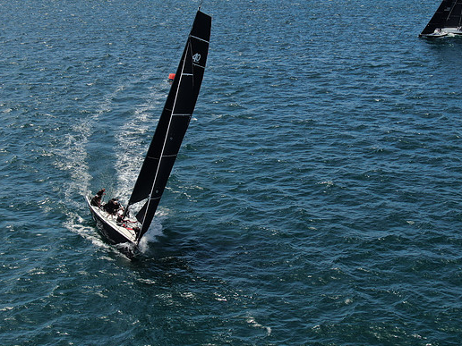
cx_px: 250
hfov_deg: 35.5
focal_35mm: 54
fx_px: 721
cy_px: 159
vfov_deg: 27.0
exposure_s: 1/1000
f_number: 3.8
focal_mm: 8.6
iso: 100
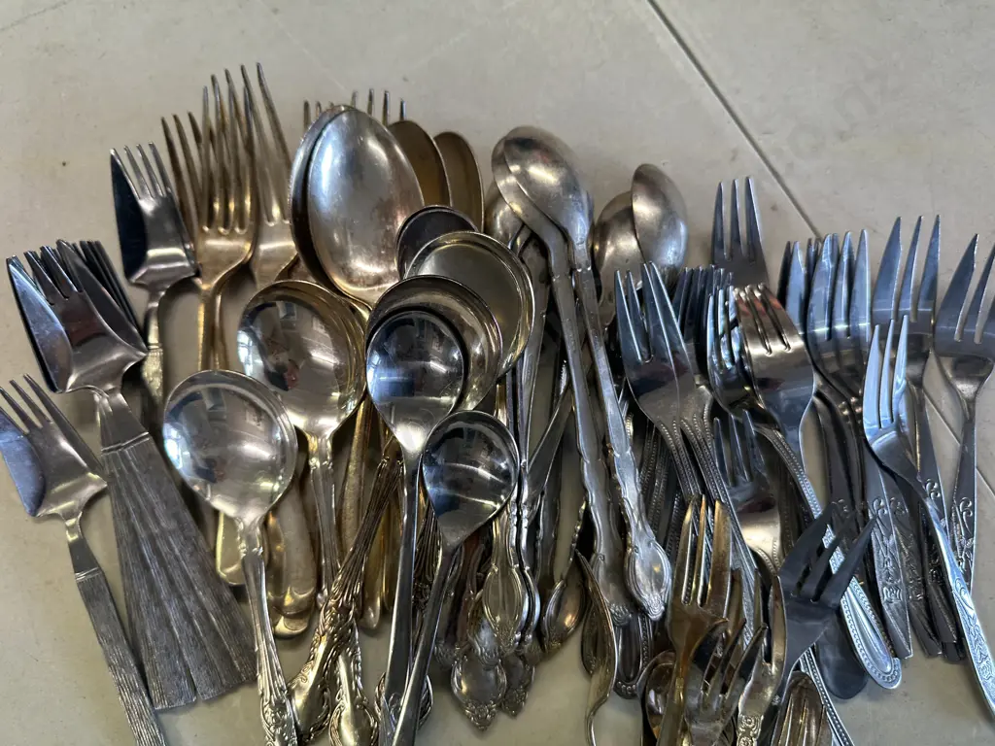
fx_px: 690
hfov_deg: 71.6
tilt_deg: -82.0
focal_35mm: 24
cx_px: 498
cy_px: 373
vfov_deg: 56.8
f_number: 1.78
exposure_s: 1/100
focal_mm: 6.86
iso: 125
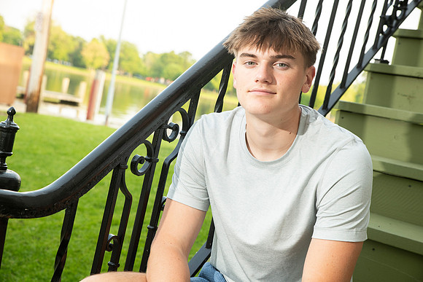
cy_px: 141
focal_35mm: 56
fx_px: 658
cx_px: 212
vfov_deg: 24.2
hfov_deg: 35.6
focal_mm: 56
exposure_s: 1/160
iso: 320
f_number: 5.6
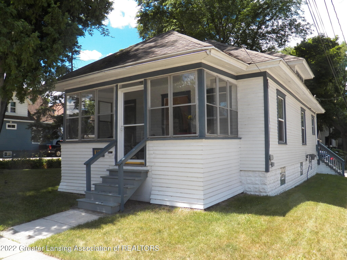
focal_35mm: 28
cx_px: 174
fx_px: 281
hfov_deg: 63.4
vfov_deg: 49.7
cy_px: 130
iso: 125
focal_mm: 4.9
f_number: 4
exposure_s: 1/640
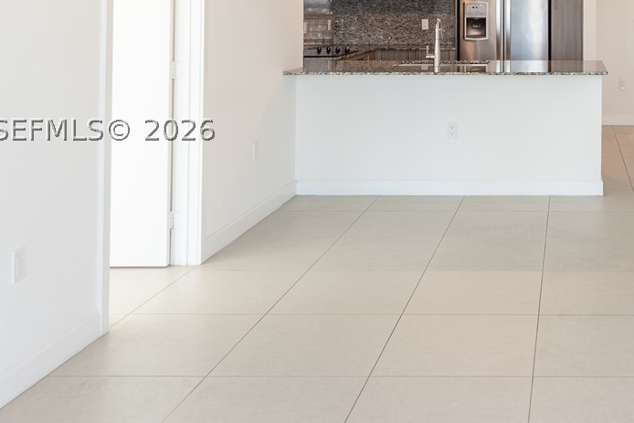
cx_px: 573
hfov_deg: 41.0
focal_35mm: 44
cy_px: 127
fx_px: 775
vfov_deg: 30.2
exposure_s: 1/80
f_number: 5.6
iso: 500
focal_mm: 12
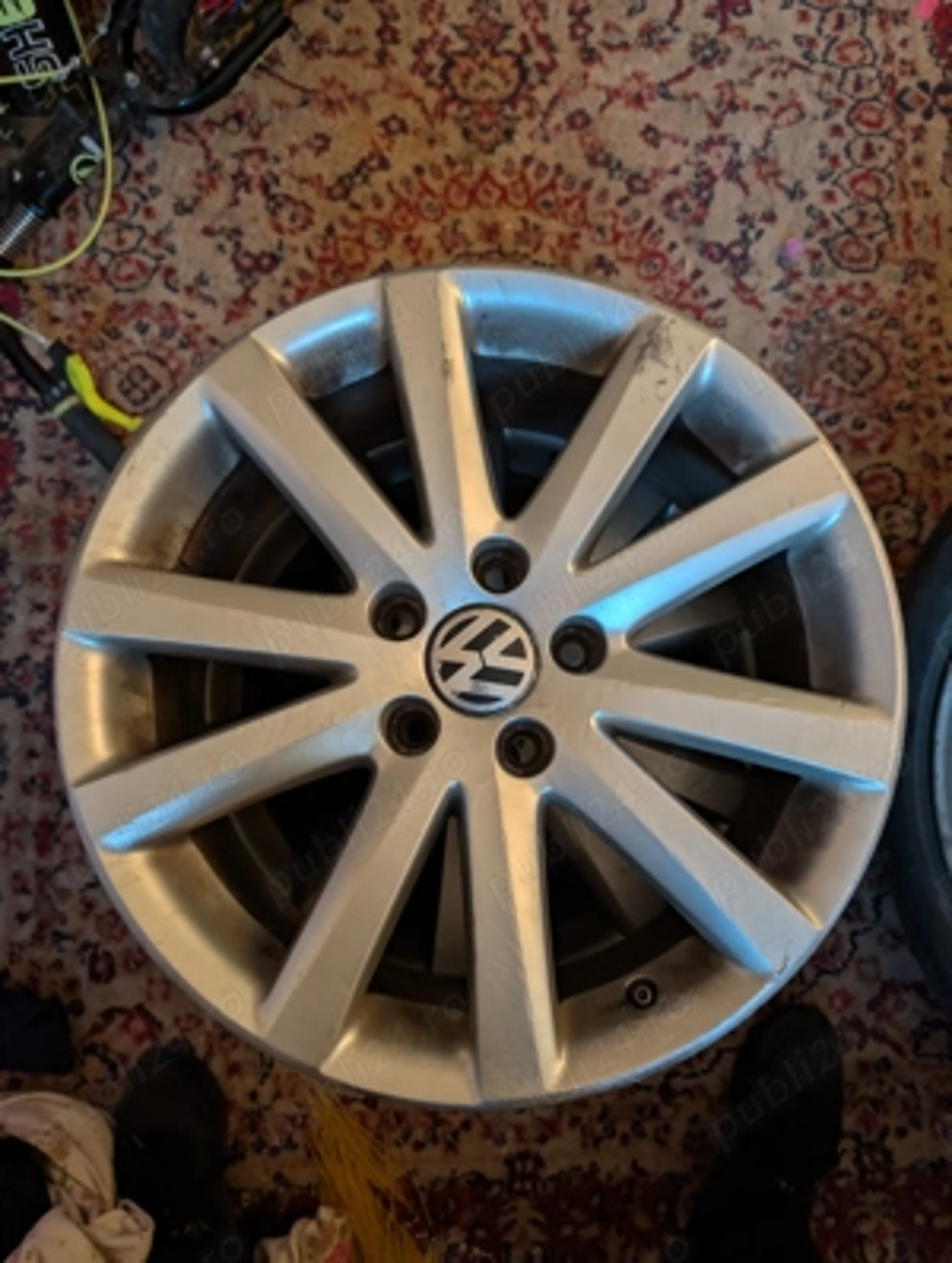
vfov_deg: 71.5
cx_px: 476
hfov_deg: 57.0
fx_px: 877
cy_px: 632
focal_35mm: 24
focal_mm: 6.9
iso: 691
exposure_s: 1/140
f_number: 1.68
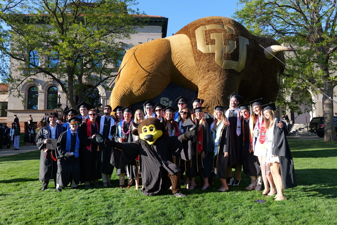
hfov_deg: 65.5
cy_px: 112
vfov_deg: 46.4
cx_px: 168
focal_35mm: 28
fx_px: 262
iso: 250
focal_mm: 28
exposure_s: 1/500
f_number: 5
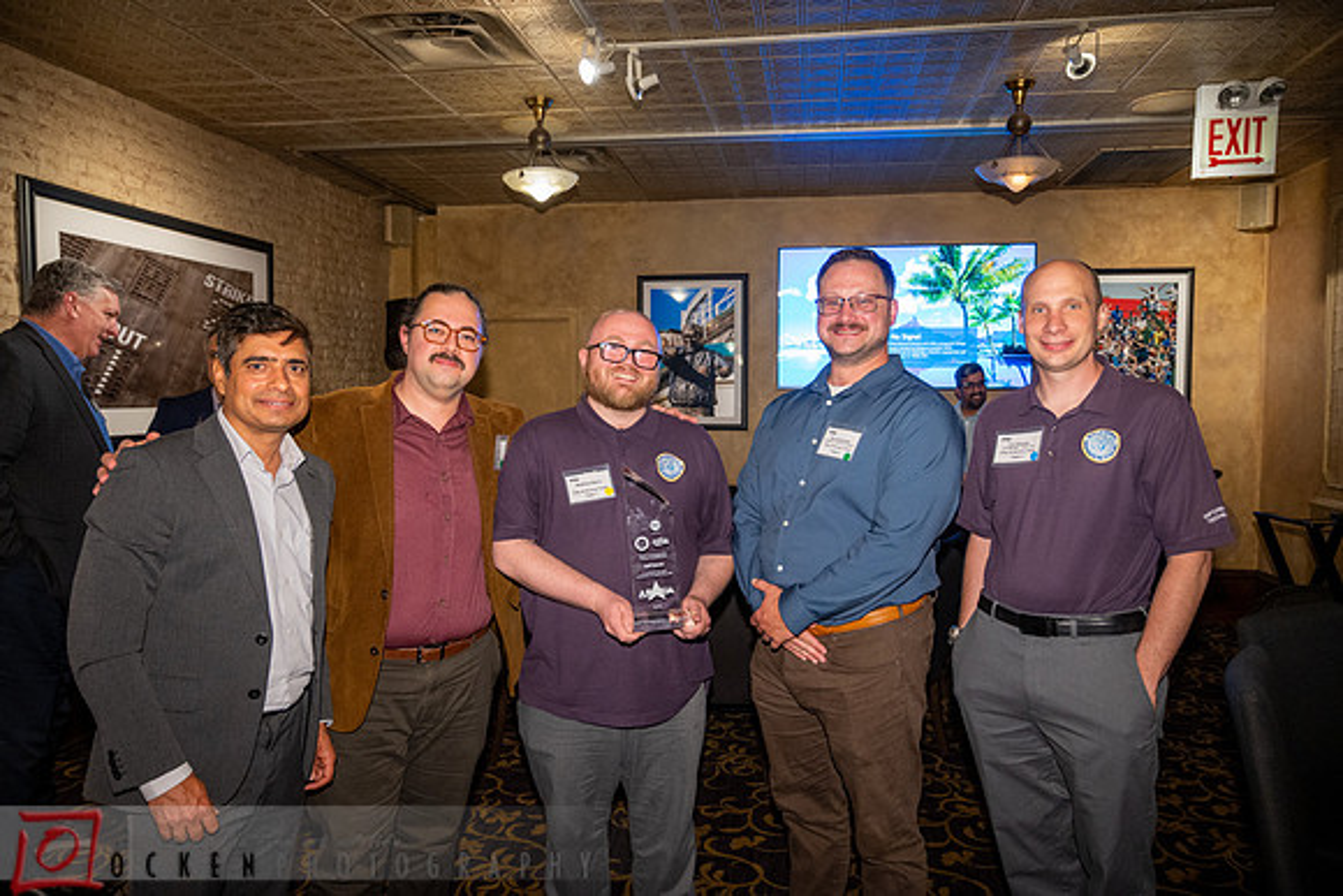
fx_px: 972
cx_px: 672
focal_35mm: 26
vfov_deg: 49.5
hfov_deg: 69.3
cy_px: 448
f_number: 4
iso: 3200
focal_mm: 26
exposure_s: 1/200
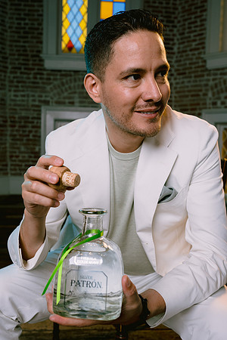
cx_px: 114
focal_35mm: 35
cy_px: 170
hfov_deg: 37.9
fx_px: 331
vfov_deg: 54.4
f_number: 5.6
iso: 200
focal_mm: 35
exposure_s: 1/160
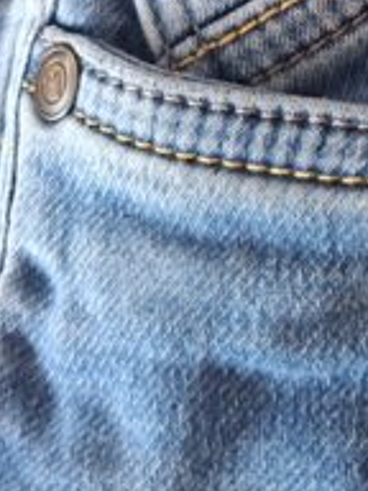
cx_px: 705
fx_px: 1361
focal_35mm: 96
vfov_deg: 18.0
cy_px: -274
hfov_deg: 13.5
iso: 320
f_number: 1.8
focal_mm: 5.54
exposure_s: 1/25
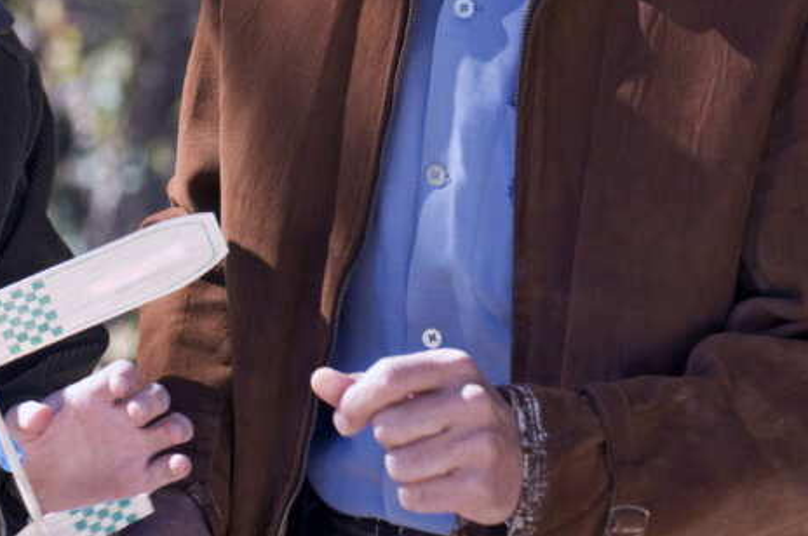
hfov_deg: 4.3
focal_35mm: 485
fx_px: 10877
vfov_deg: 2.8
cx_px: 185
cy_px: -64
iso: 250
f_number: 6.3
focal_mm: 125
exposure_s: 1/200
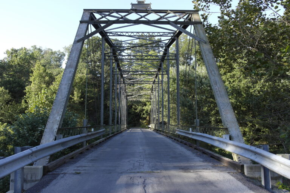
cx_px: 145
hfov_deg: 61.9
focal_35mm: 30
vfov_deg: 43.6
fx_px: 242
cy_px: 96
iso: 100
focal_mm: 20
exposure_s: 1/125
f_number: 4.5
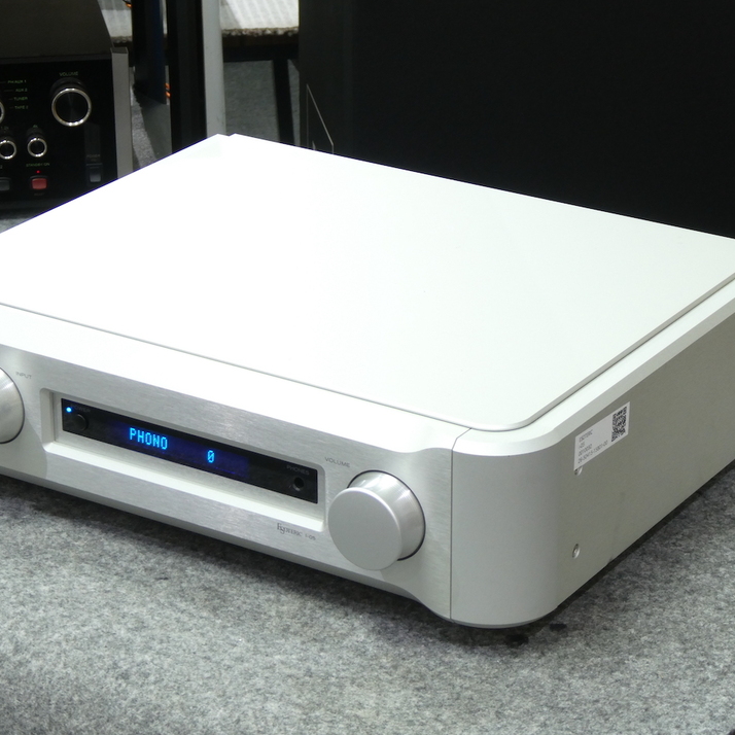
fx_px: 2570
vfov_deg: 16.3
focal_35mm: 107
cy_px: 365
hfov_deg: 16.3
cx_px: 329
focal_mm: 16.1
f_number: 4.9
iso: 200
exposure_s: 1/4
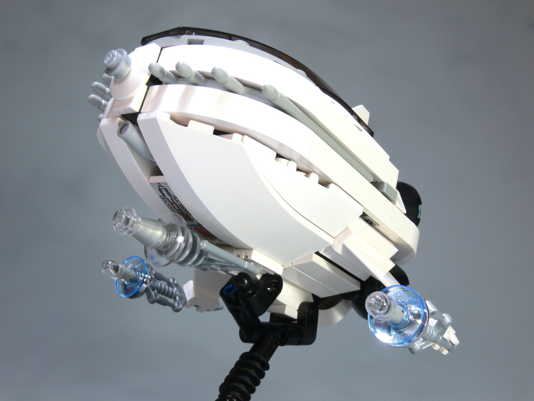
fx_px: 602
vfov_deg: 36.8
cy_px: 200
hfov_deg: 47.9
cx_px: 267
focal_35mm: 39
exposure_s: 1/3.2
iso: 80
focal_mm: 8.3
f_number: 7.1
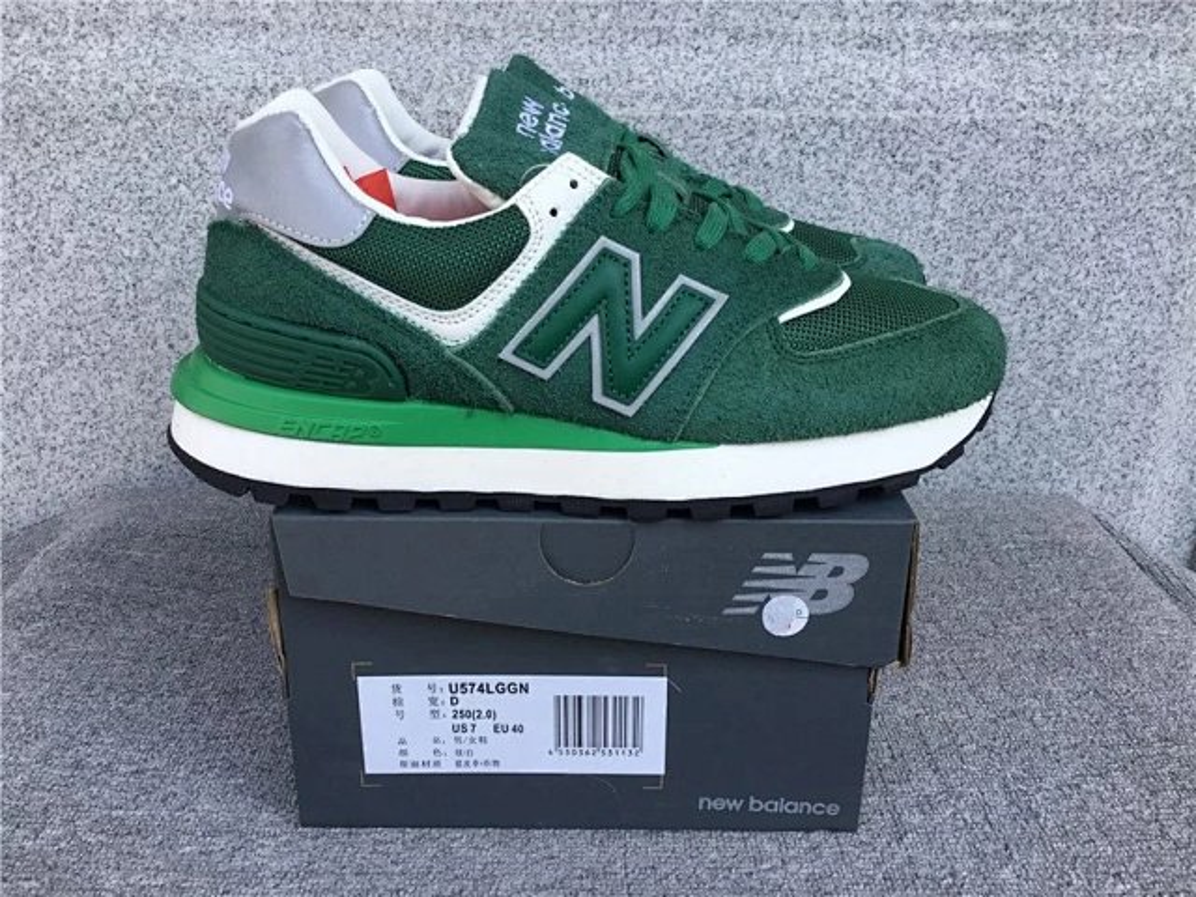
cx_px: 598
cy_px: 448
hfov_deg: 58.4
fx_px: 1071
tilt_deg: -20.9
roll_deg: -0.4
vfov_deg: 45.4
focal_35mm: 31
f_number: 2.4
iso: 25
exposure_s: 1/351
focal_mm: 3.3
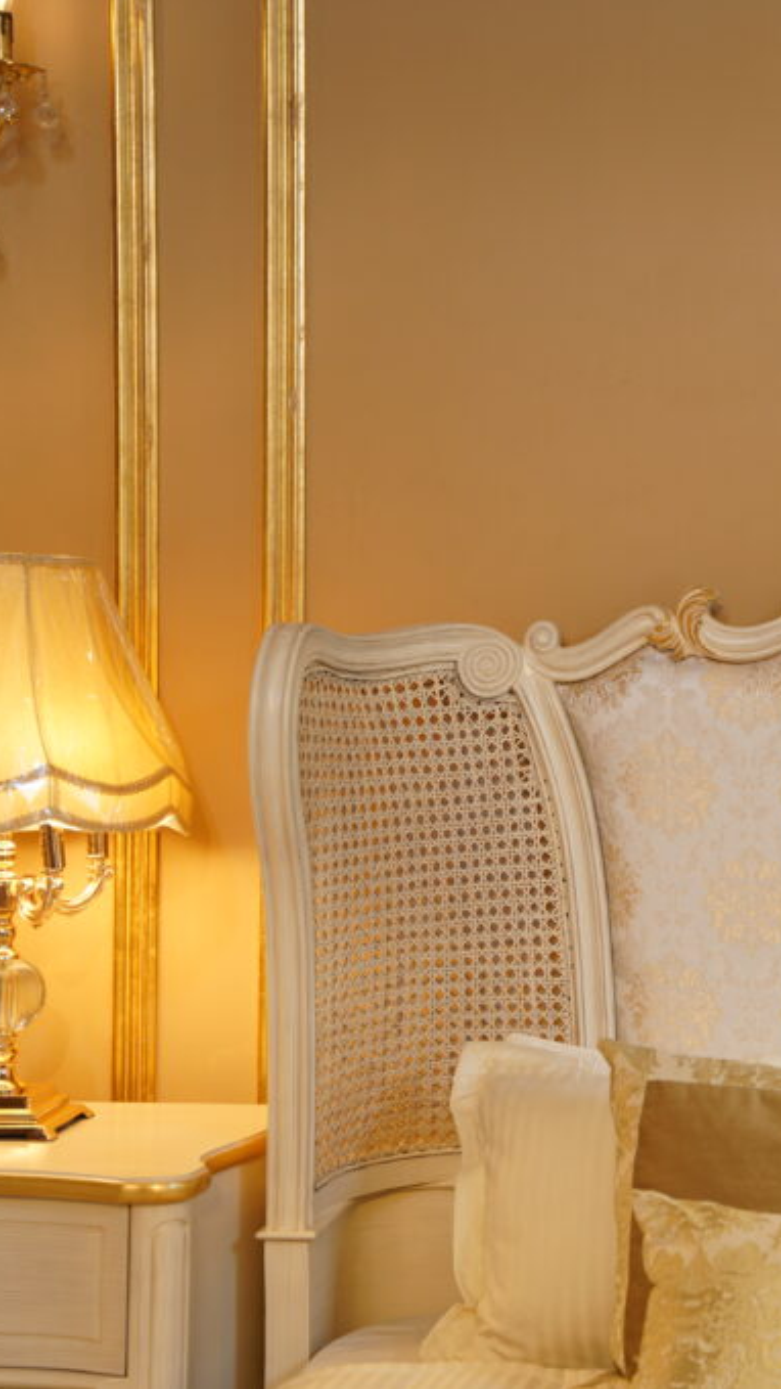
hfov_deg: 14.5
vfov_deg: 26.5
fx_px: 2949
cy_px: 692
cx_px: 1002
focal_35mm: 80
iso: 200
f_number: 2.8
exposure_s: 1/160
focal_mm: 50.7
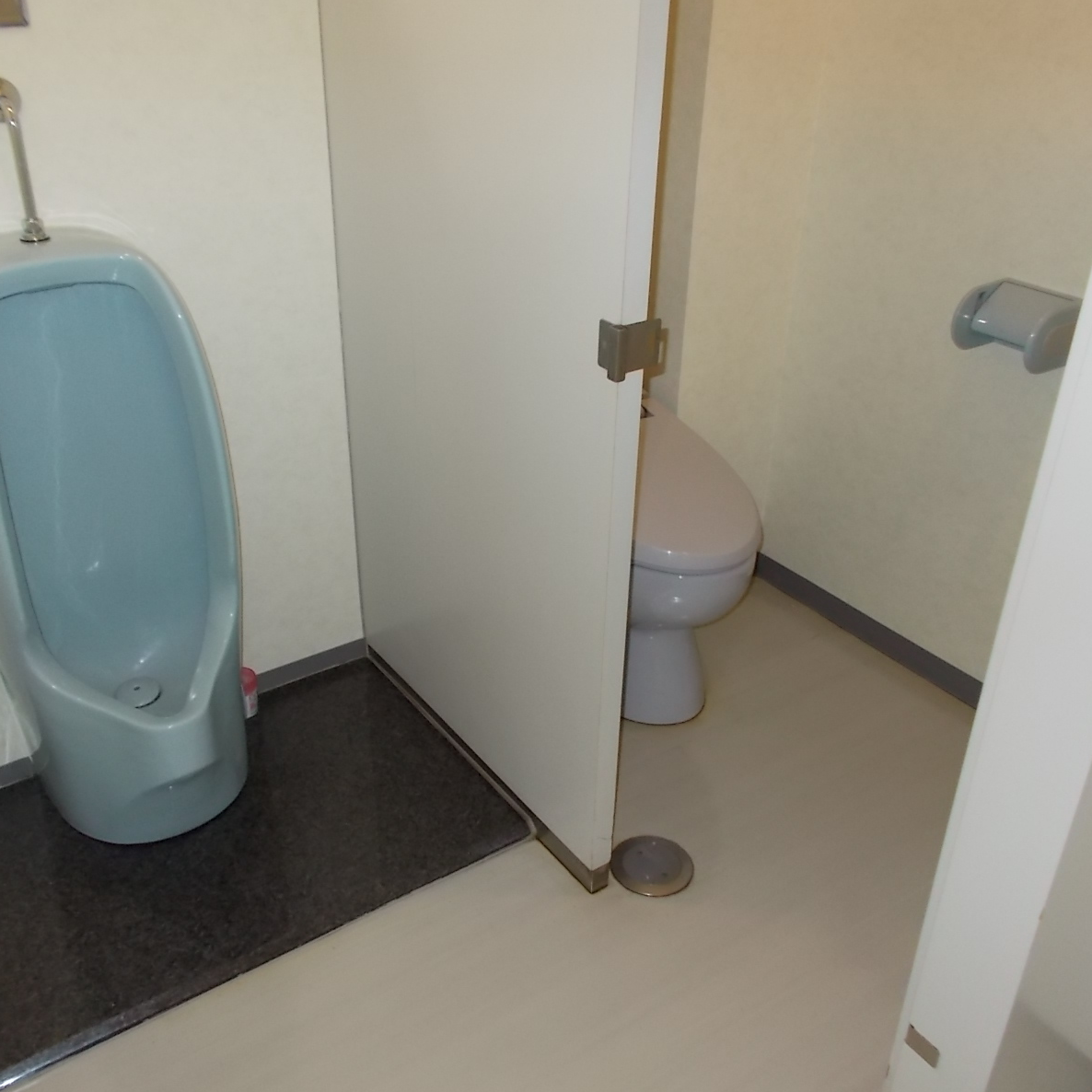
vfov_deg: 52.5
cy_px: 549
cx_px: 519
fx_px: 1106
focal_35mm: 31
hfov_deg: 52.5
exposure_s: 1/25
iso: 200
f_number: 3.2
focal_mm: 4.6
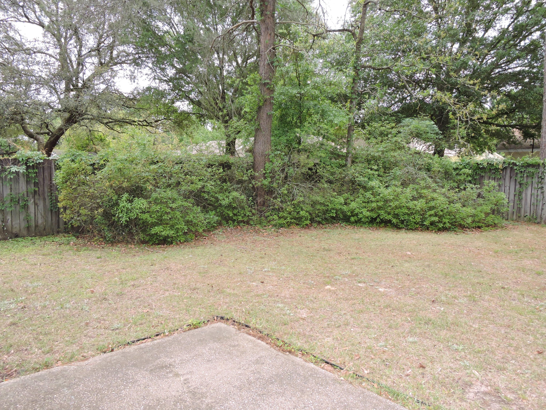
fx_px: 379
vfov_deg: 56.8
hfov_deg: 71.6
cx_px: 273
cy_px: 205
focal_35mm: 24
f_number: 3.3
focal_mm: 4.3
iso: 280
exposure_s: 1/640
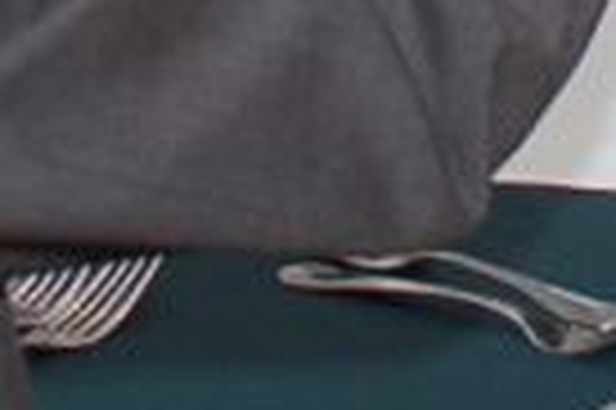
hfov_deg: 6.8
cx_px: 357
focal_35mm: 305
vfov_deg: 4.3
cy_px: -897
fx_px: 5213
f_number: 4
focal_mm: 28
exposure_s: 1/60
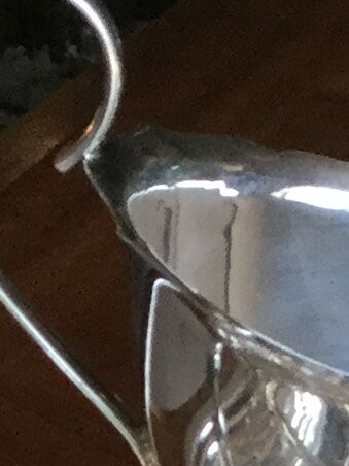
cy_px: 939
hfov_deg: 6.5
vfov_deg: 8.4
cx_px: 560
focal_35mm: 224
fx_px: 3011
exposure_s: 1/33
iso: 40
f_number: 2.4
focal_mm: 3.3
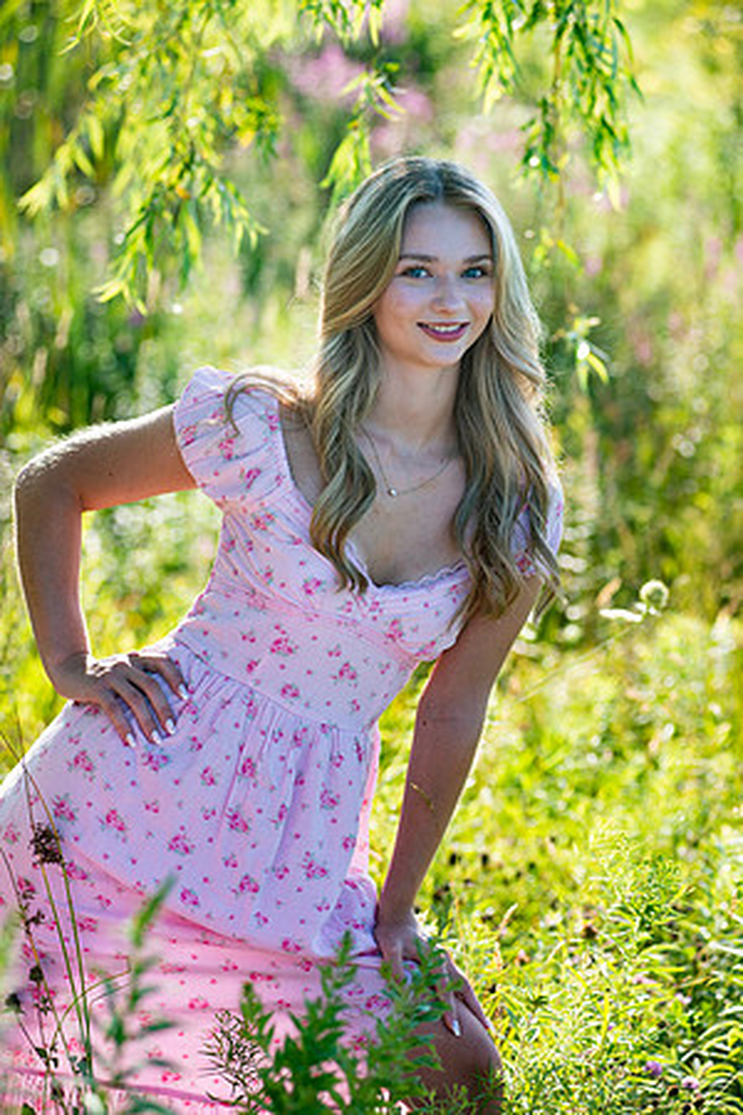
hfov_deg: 13.0
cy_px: 558
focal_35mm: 105
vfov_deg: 19.5
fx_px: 3250
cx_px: 372
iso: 160
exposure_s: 1/500
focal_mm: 105
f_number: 4
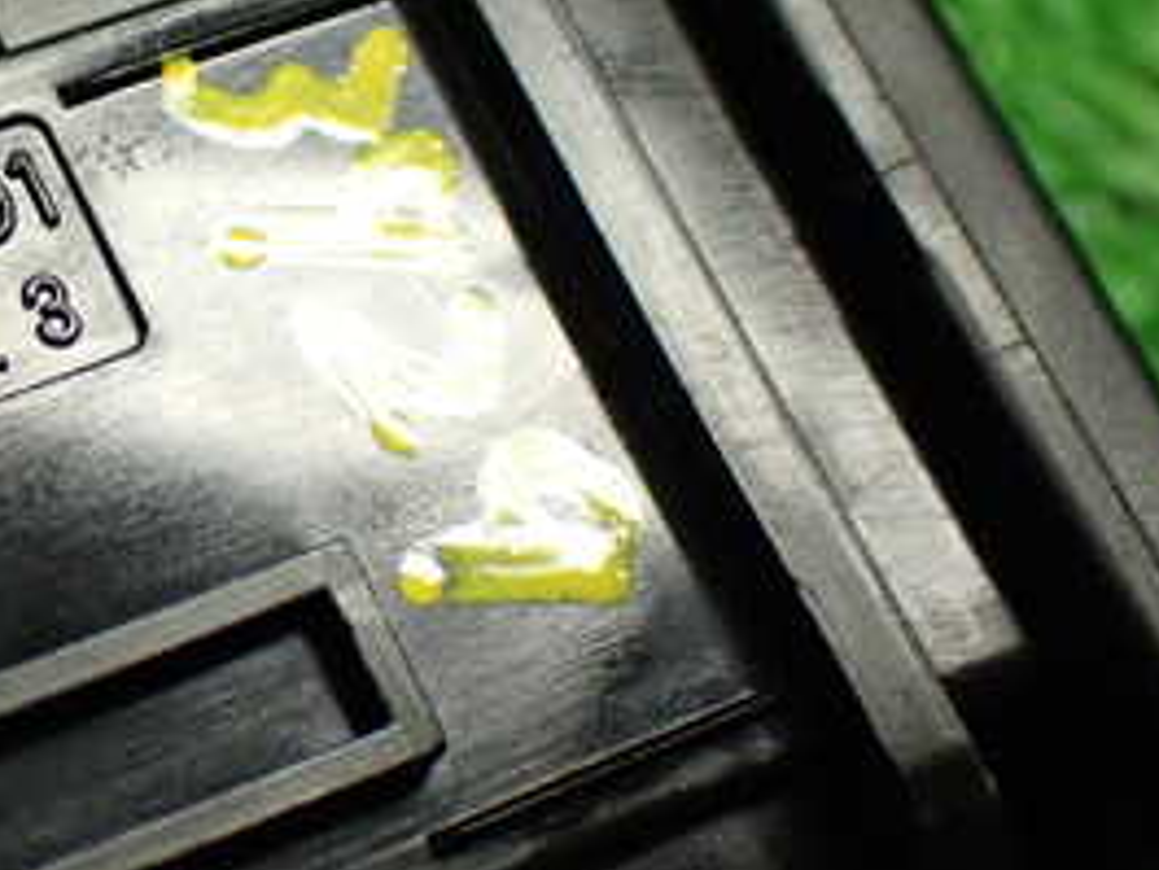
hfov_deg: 21.9
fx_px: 2881
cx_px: 4
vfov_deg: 17.2
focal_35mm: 86
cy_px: 315
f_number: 2.7
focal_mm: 6.83
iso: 800
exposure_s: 1/125
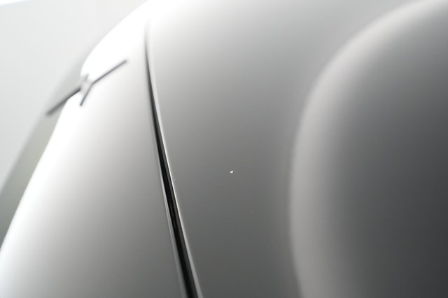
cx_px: 224
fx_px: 348
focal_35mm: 28
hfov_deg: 65.5
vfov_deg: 46.4
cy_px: 149
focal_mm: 28
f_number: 4.5
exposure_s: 1/100
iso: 5000
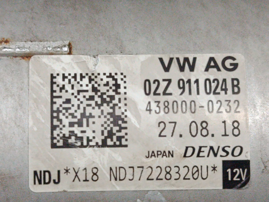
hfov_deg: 20.7
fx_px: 738
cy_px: 101
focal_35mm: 95
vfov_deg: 15.6
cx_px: 134
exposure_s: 1/50
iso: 624
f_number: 1.7
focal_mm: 5.24
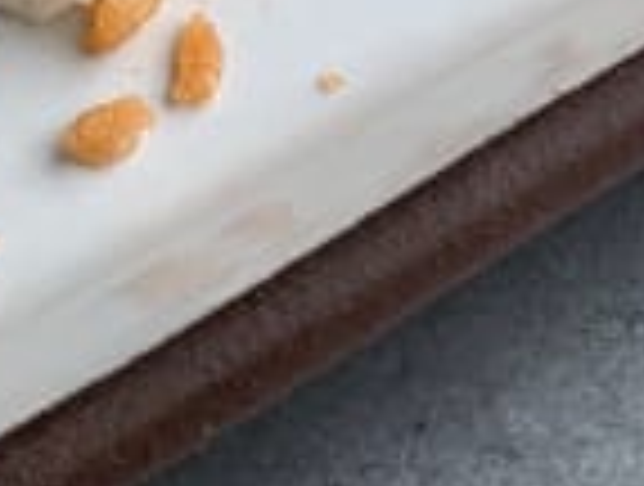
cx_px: 365
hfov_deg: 16.9
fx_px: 2164
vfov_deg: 11.9
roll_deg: -0.8
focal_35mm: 116
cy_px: -369
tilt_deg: -40.9
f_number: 1.8
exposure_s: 1/856
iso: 25
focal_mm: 4.25
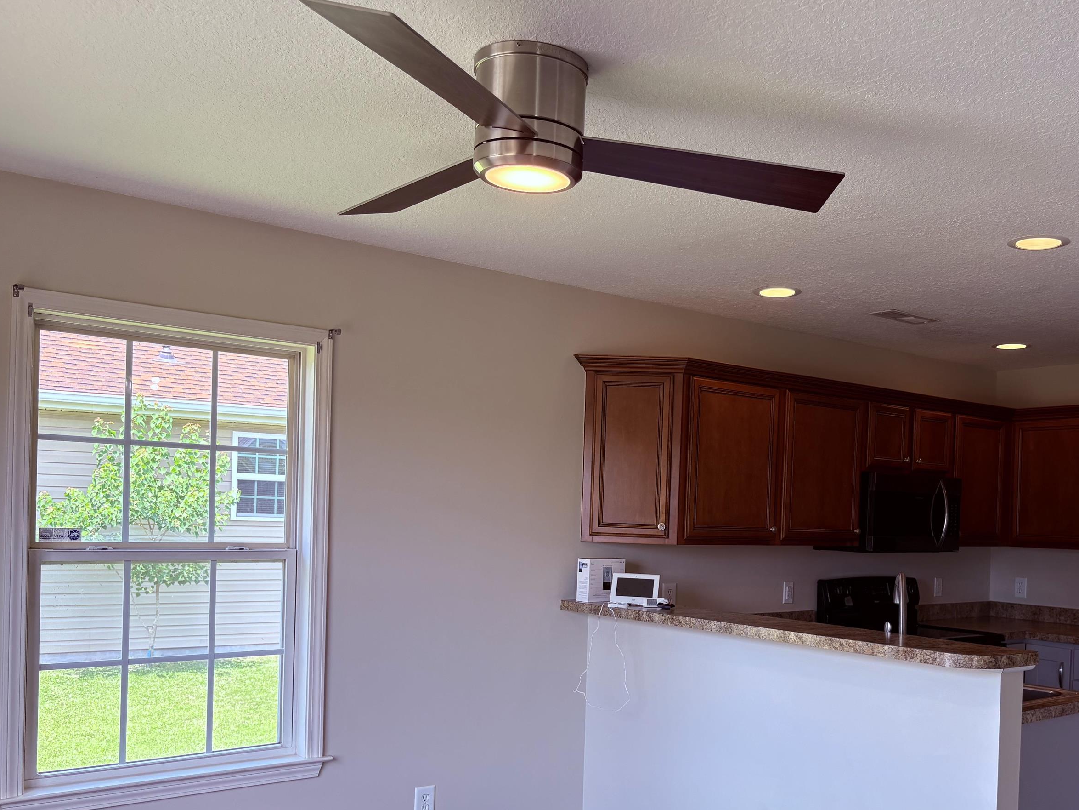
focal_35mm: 34
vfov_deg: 41.4
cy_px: 520
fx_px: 1060
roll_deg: -0.8
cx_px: 693
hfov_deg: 53.2
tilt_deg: +0.2
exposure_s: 1/233
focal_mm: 5.96
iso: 64
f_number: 1.6
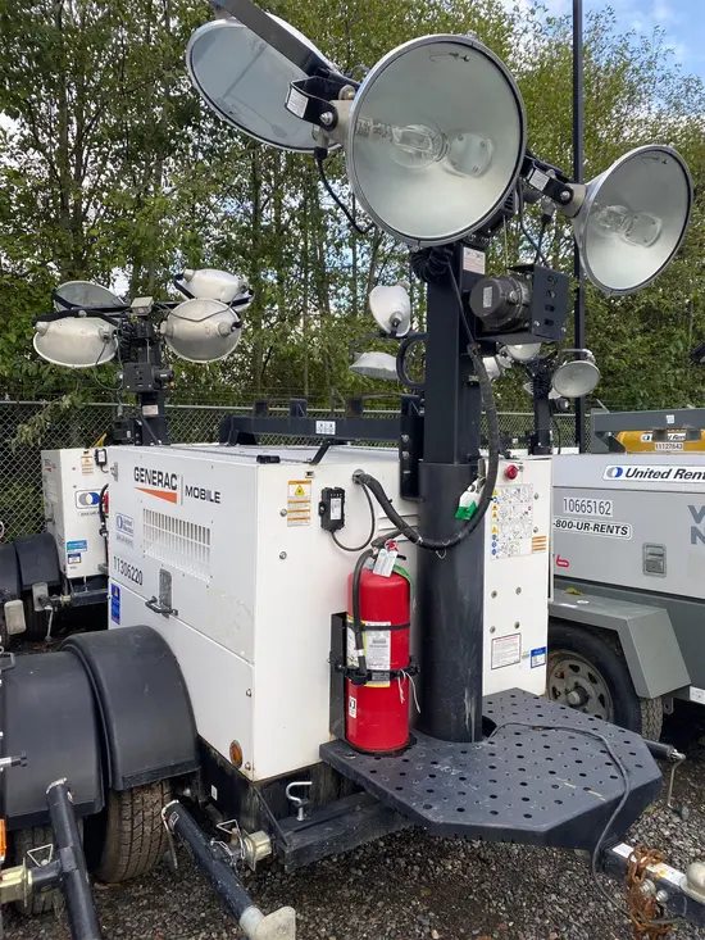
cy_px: 470
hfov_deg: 53.1
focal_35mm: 26
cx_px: 352
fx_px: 706
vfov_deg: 67.3
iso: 32
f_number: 1.8
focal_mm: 4.25
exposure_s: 1/373
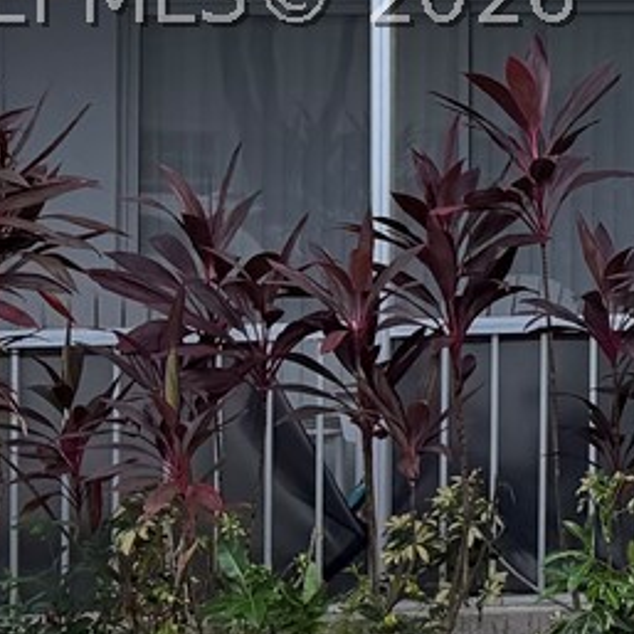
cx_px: 1332
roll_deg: +0.9
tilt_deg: +4.5
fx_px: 2735
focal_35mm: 132
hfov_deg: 11.6
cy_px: -7
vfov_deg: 13.0
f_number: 1.78
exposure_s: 1/1493
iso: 100
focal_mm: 6.76
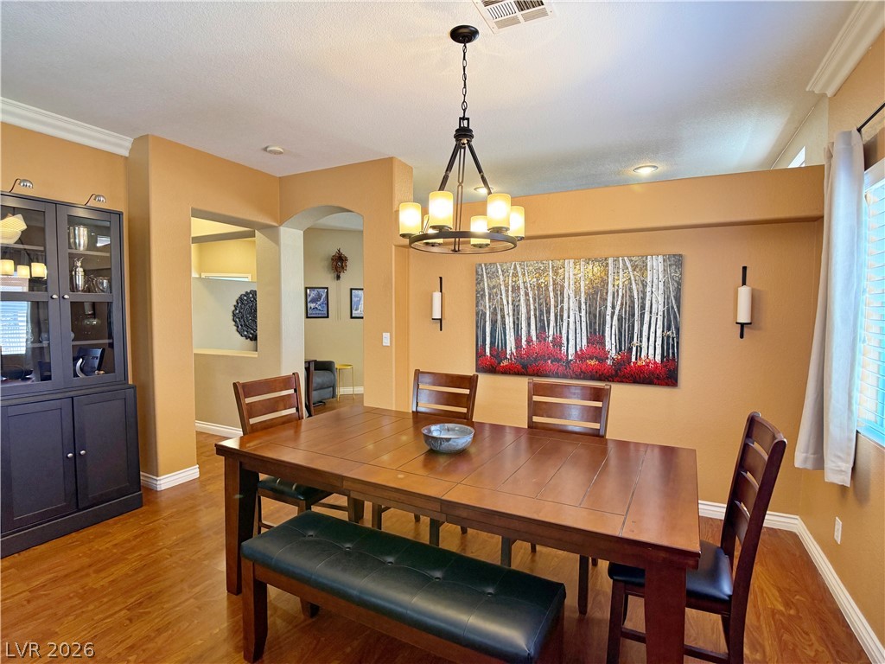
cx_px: 442
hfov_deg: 71.6
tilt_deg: -1.8
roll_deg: +0.1
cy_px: 332
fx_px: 614
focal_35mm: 24
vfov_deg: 56.8
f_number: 1.78
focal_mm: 6.76
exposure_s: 1/60
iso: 200
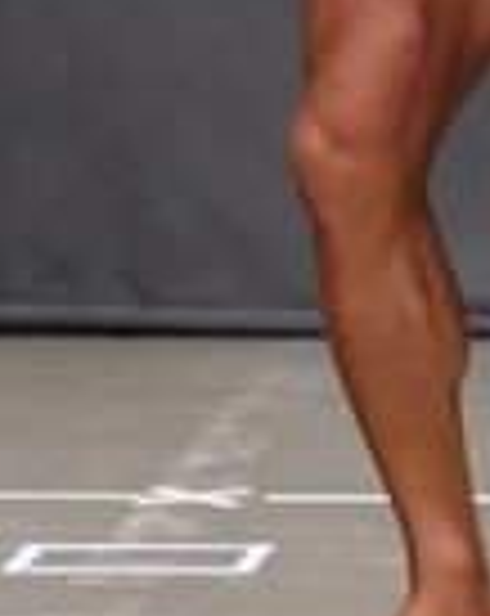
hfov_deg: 1.4
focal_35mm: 1075
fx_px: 19553
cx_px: 83
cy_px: -333
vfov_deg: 1.8
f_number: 5.6
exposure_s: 1/400
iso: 6400
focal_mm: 135
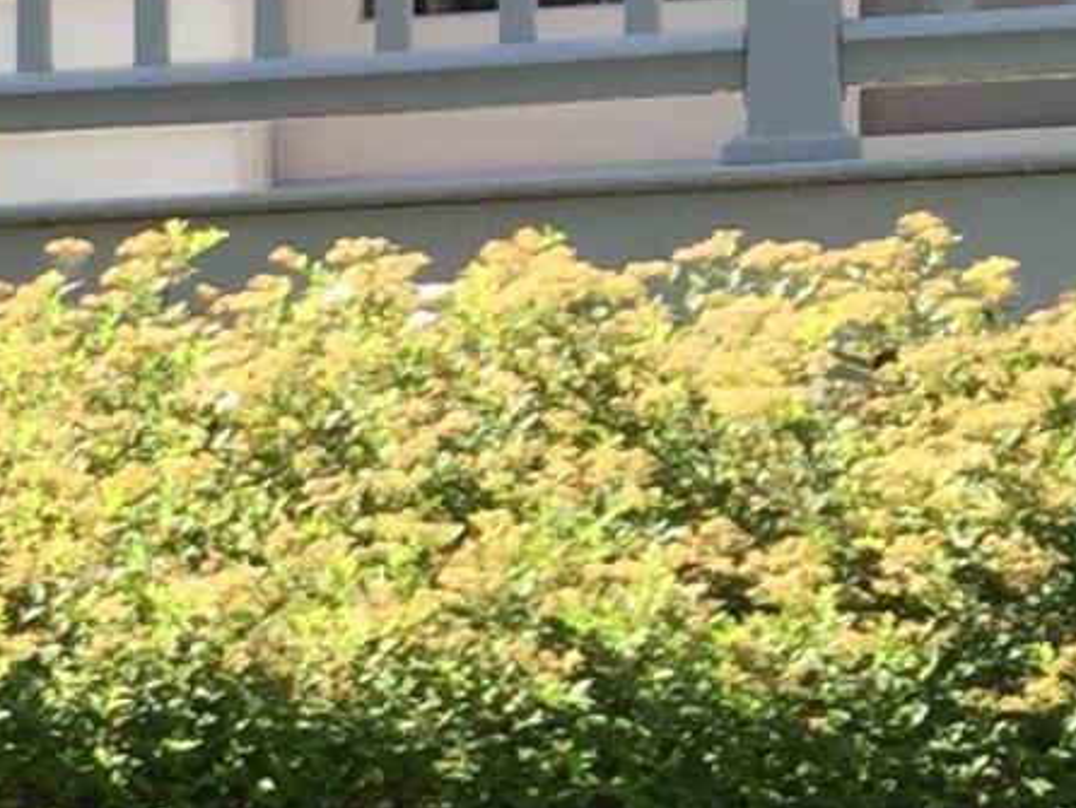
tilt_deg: +0.1
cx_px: -2386
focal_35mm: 195
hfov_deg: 8.2
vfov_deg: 7.6
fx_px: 6065
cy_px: 866
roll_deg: -1.3
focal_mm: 4.15
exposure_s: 1/377
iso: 32
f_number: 2.2
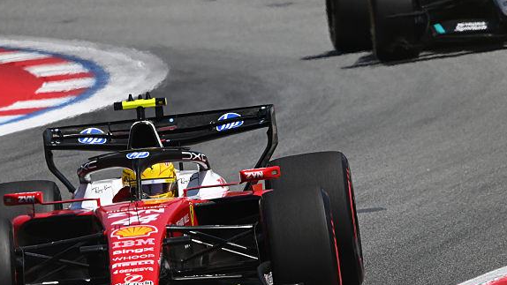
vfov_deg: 1.1
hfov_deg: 1.9
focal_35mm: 1120
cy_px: 158
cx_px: 216
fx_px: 15058
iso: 400
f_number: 10
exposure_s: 1/2500
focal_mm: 400
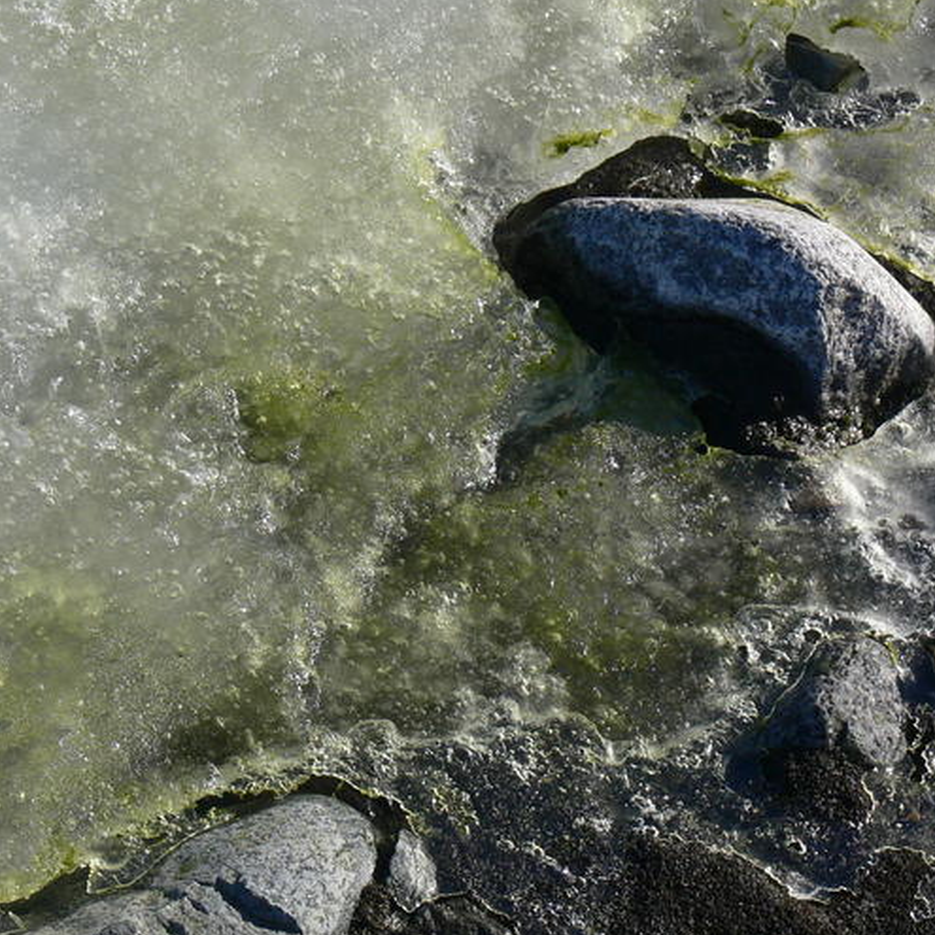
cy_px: 438
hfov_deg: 10.3
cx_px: 331
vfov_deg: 10.3
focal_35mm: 170
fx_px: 5195
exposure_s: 1/320
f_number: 5.6
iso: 80
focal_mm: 20
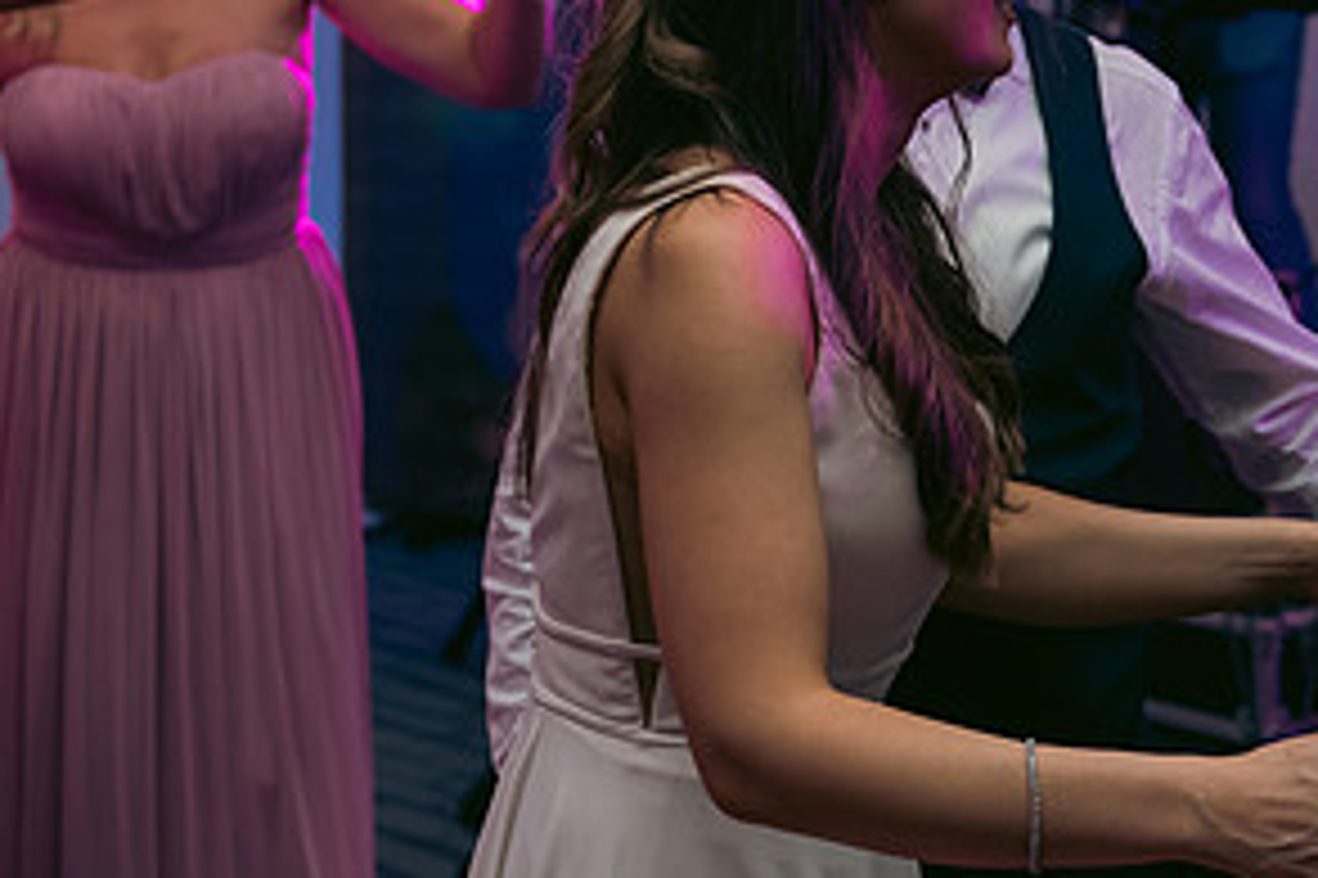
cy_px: 223
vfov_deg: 14.3
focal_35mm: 95
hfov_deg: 21.2
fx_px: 3476
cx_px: 1044
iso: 800
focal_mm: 48
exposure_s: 1/160
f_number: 3.5
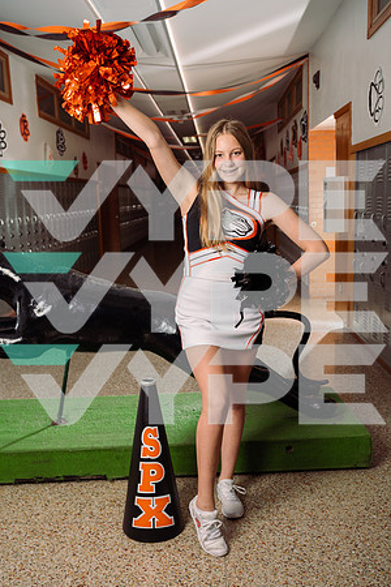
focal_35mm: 38
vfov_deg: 50.7
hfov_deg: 35.1
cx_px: 196
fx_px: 619
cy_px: 294
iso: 125
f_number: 4.5
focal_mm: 38
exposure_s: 1/250
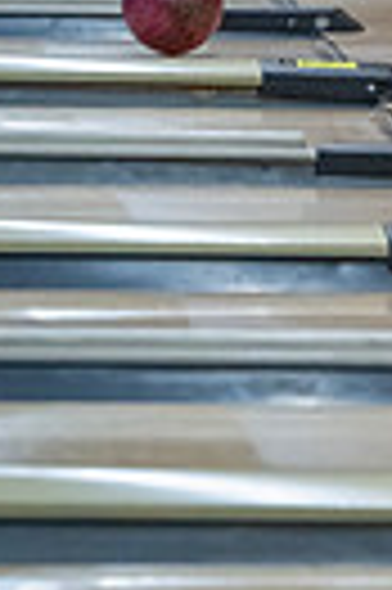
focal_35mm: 568
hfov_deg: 2.4
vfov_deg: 3.6
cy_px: -369
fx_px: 9301
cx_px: 577
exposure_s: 1/800
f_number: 3.5
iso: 4000
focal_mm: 165
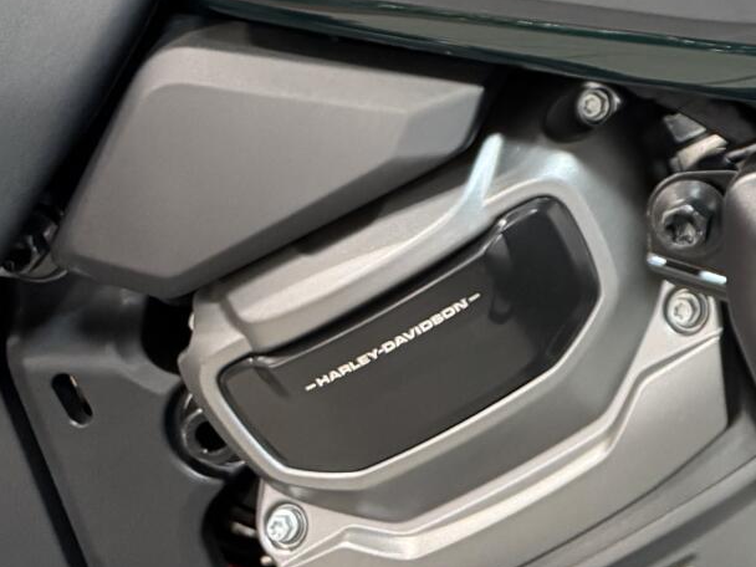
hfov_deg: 20.6
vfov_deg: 17.0
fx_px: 1725
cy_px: -275
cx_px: 1174
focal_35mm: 79
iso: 640
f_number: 1.78
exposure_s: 1/40
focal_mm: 6.76
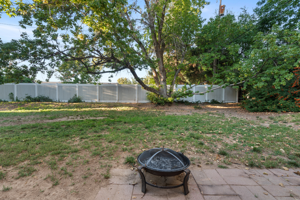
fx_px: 142
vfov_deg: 70.4
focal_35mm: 17
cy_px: 105
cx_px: 149
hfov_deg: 93.3
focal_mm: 16
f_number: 9
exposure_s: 1/3
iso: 100
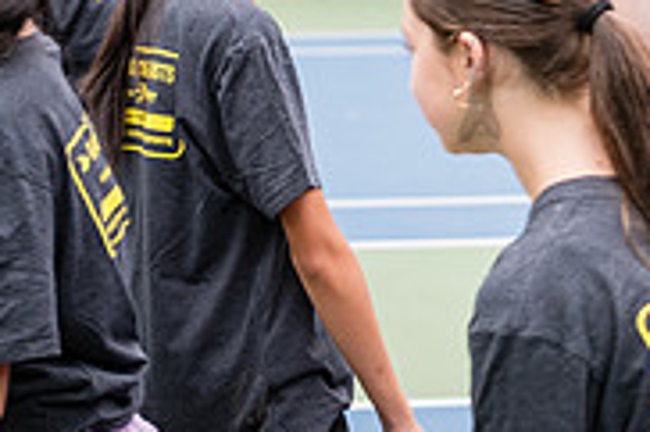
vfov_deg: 5.2
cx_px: 899
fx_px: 4780
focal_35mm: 265
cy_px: 35
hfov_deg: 7.7
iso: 400
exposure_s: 1/320
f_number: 4.5
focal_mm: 70
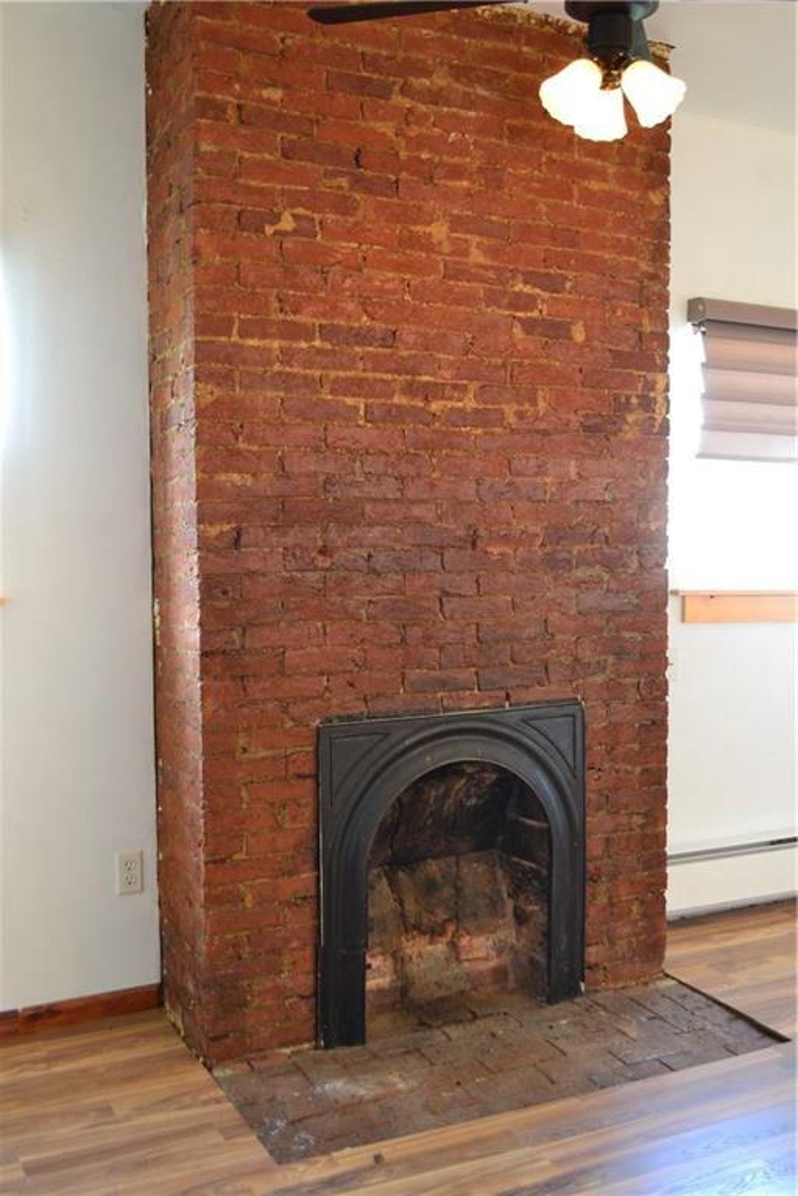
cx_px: 399
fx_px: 1197
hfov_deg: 36.9
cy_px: 598
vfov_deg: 53.1
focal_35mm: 36
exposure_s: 1/15
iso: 800
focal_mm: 24
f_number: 4
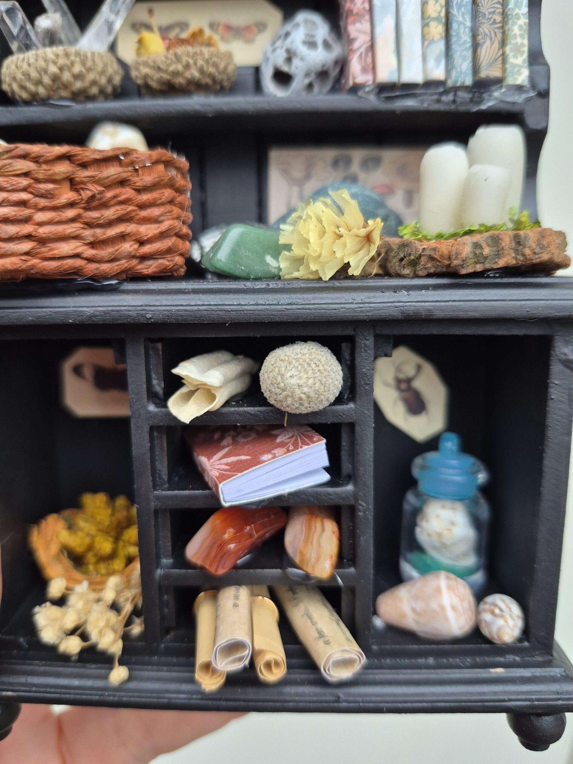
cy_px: 382
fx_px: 508
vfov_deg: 73.9
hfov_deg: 58.9
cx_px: 286
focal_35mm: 23
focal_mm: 5.4
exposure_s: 1/100
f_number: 1.8
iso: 160
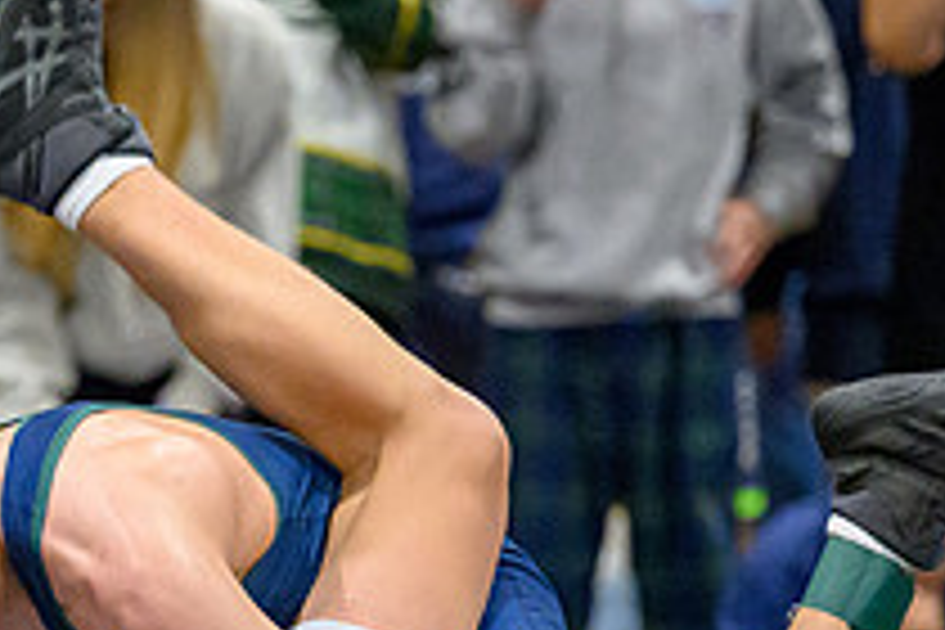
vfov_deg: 3.5
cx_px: -163
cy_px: 816
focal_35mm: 394
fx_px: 10342
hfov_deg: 5.2
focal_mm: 110
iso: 9000
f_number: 2.8
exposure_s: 1/800
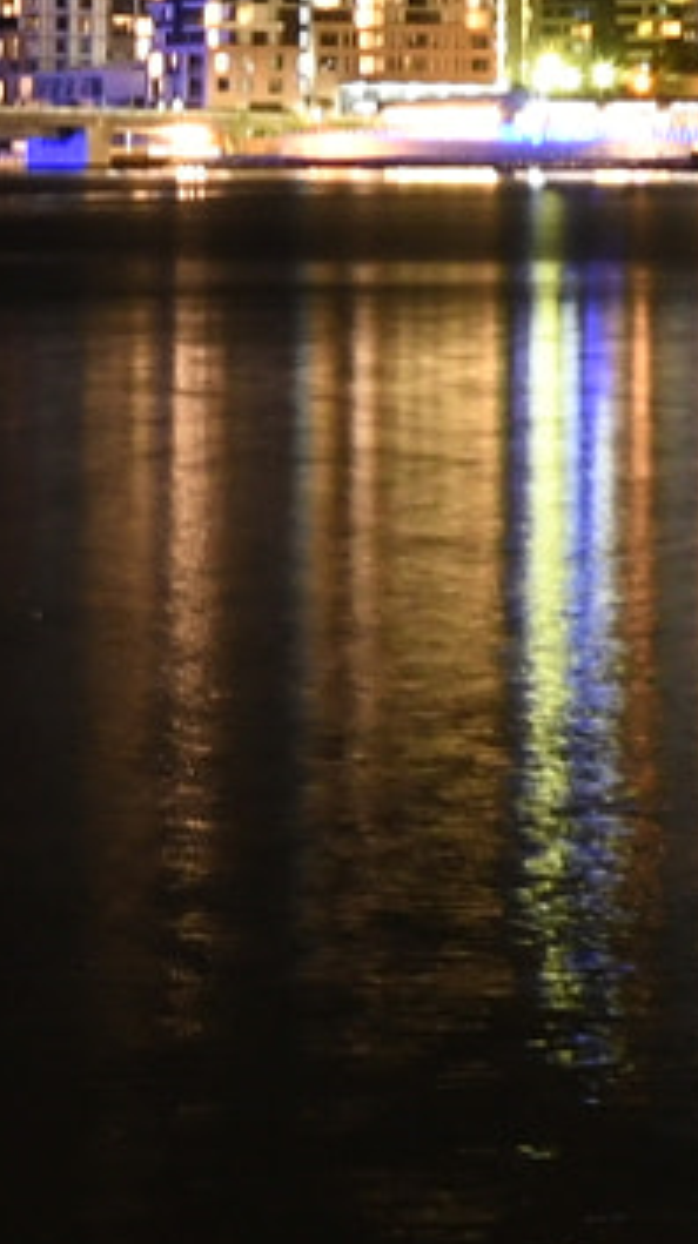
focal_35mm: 219
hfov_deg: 5.3
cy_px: 86
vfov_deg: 9.8
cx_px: 1791
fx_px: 7221
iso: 800
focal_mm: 24
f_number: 8
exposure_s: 8
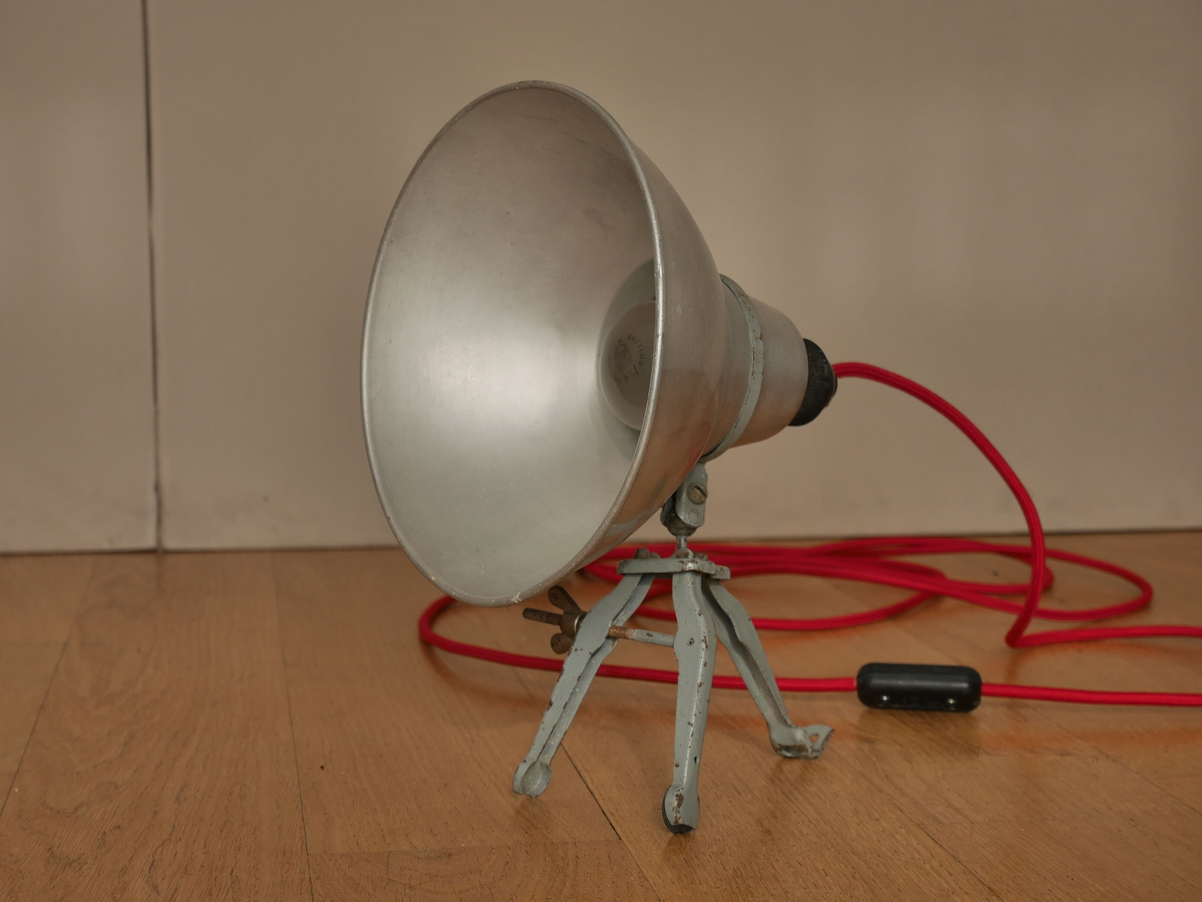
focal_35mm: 64
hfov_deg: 30.3
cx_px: 601
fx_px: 2222
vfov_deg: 22.9
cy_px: 451
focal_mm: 32
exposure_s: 1/100
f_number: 5.6
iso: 200
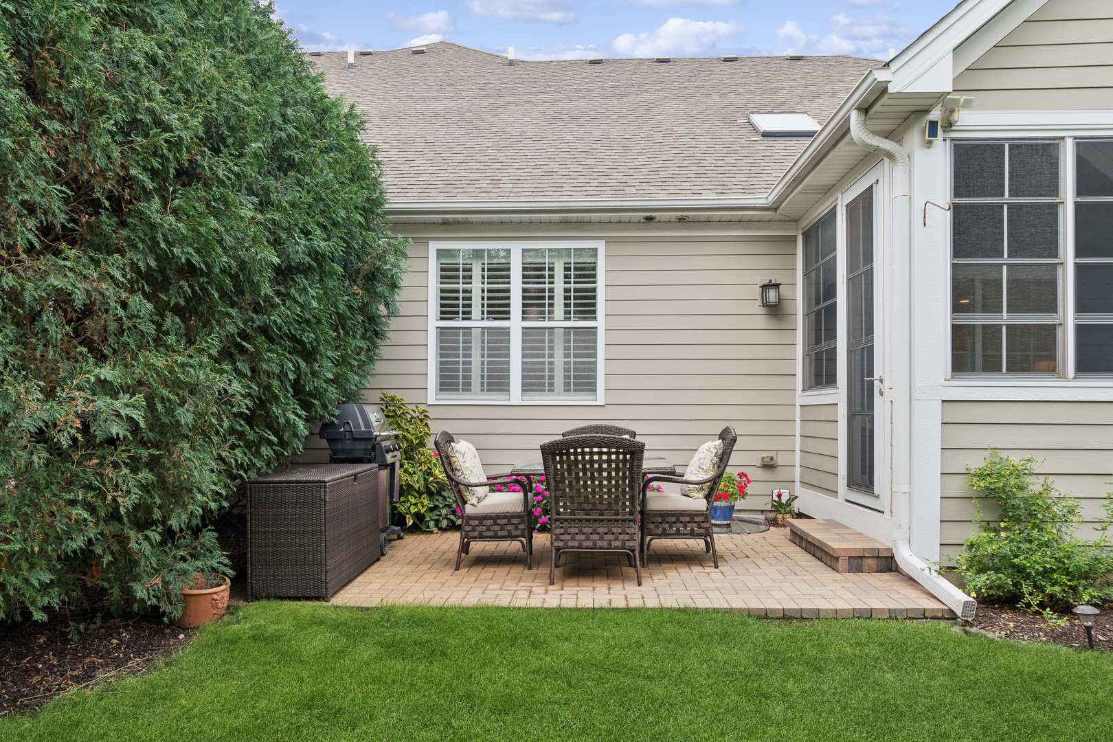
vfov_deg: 56.1
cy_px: 371
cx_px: 556
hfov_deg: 77.3
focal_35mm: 22
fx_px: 696
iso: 250
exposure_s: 1/125
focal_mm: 15
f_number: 8
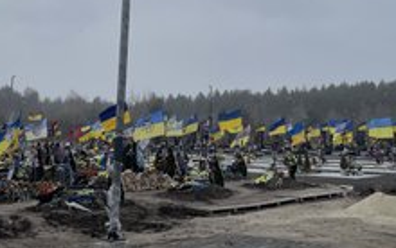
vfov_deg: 24.9
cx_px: 223
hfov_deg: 40.2
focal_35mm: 50
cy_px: 14
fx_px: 540
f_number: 1.6
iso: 32
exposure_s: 1/7299
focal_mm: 4.2
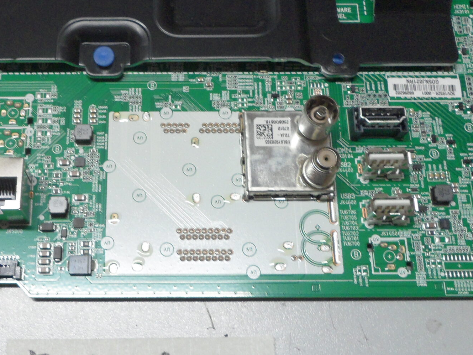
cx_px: 155
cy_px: 125
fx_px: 711
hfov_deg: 36.4
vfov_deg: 27.9
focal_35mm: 52
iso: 200
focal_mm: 4.9
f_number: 3.5
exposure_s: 1/20
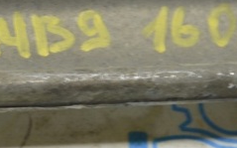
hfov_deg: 11.1
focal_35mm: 188
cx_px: 12
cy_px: 58
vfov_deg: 7.0
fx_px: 1213
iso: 400
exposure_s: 1/20
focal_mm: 46
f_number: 5.6
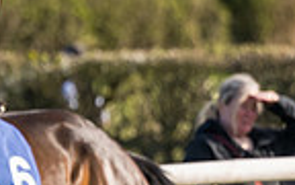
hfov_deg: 1.6
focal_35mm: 1317
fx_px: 10588
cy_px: 220
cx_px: -34
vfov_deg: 1.0
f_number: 4
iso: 400
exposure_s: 1/1600
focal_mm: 160
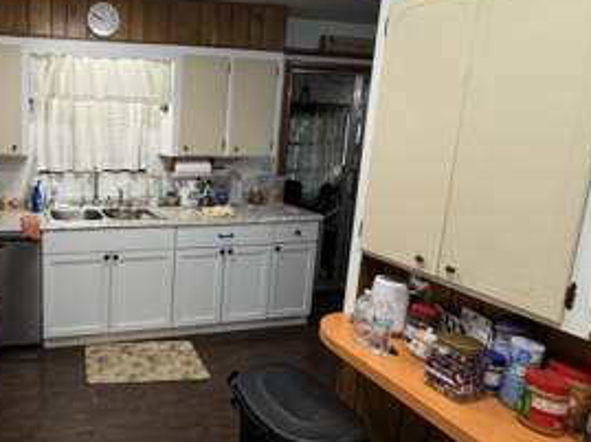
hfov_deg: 62.8
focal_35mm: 25
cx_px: 108
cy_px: 188
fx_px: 426
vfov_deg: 54.5
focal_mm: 2.22
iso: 200
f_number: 2.2
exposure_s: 1/120
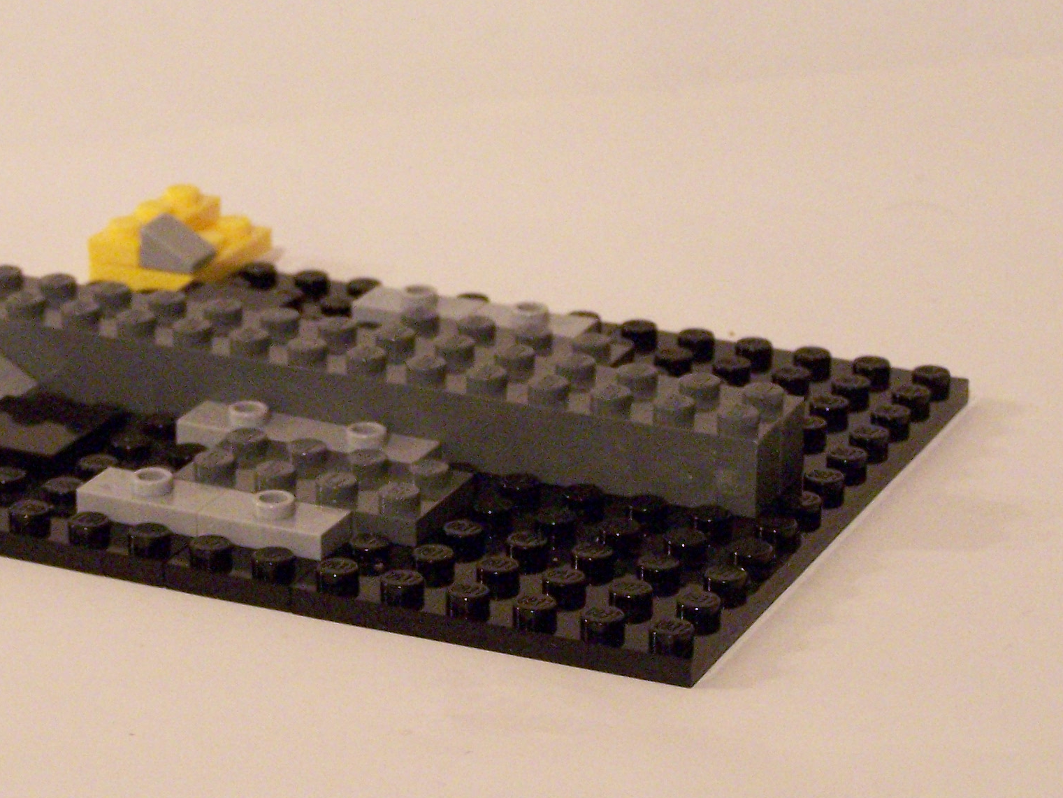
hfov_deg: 15.5
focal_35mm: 127
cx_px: 326
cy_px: 352
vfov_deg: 11.7
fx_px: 3900
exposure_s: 1/8
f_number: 3.2
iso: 400
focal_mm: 12.4
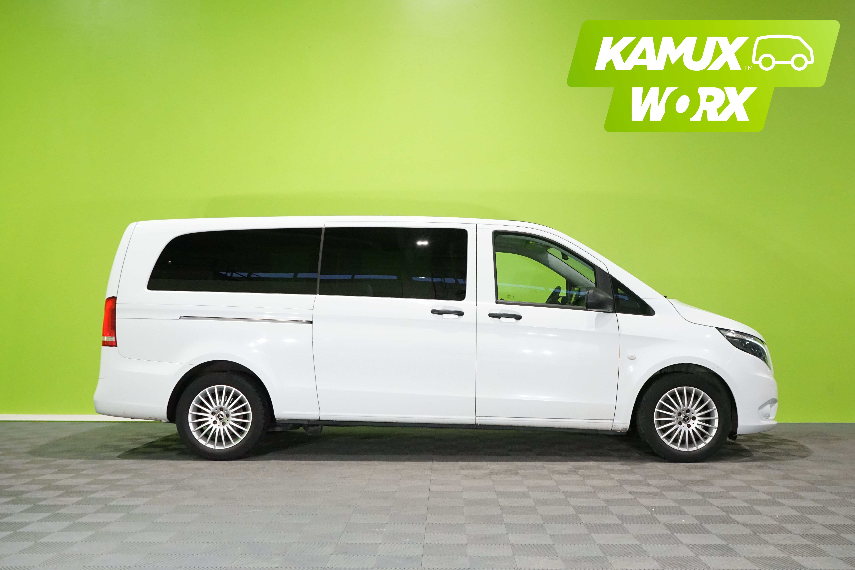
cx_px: 439
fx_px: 807
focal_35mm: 34
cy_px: 282
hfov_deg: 55.8
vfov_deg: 38.9
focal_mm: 33
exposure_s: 1/125
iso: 6400
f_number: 8
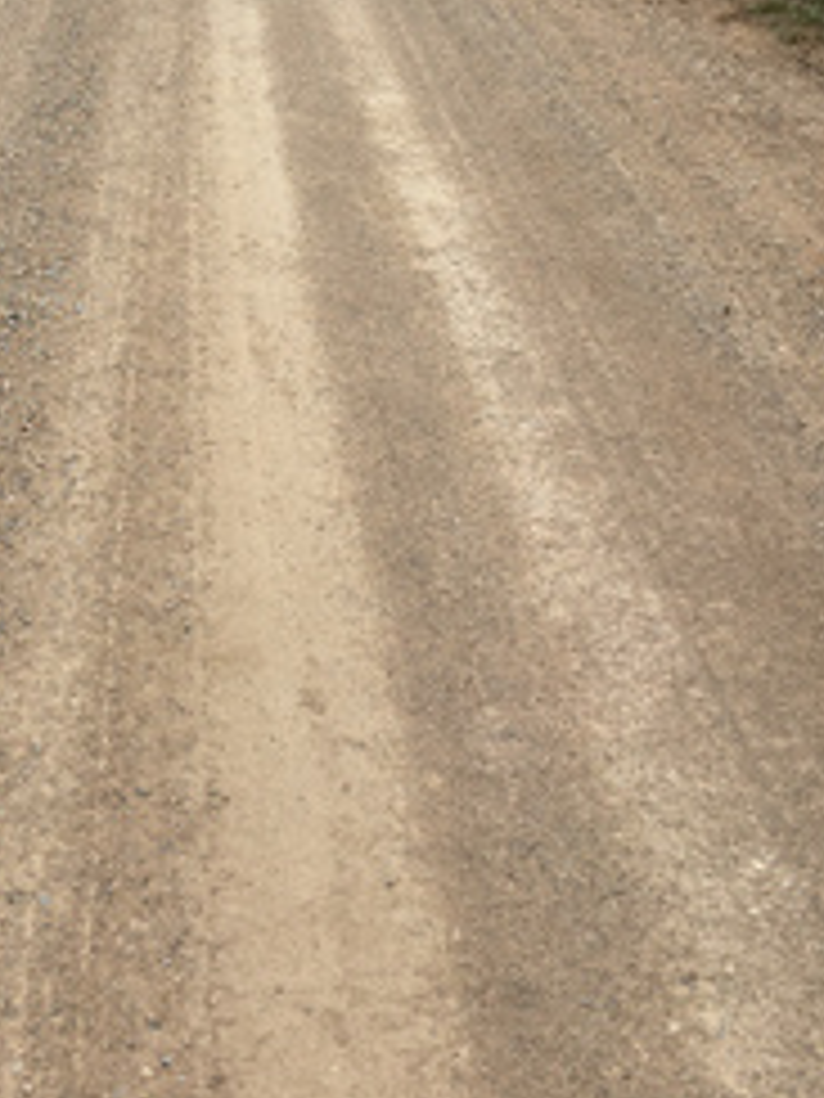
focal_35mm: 57
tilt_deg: -12.2
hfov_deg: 25.4
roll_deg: +1.3
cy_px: 32
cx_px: 239
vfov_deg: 31.5
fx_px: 1809
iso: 25
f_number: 2.2
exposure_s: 1/1538
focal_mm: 4.15
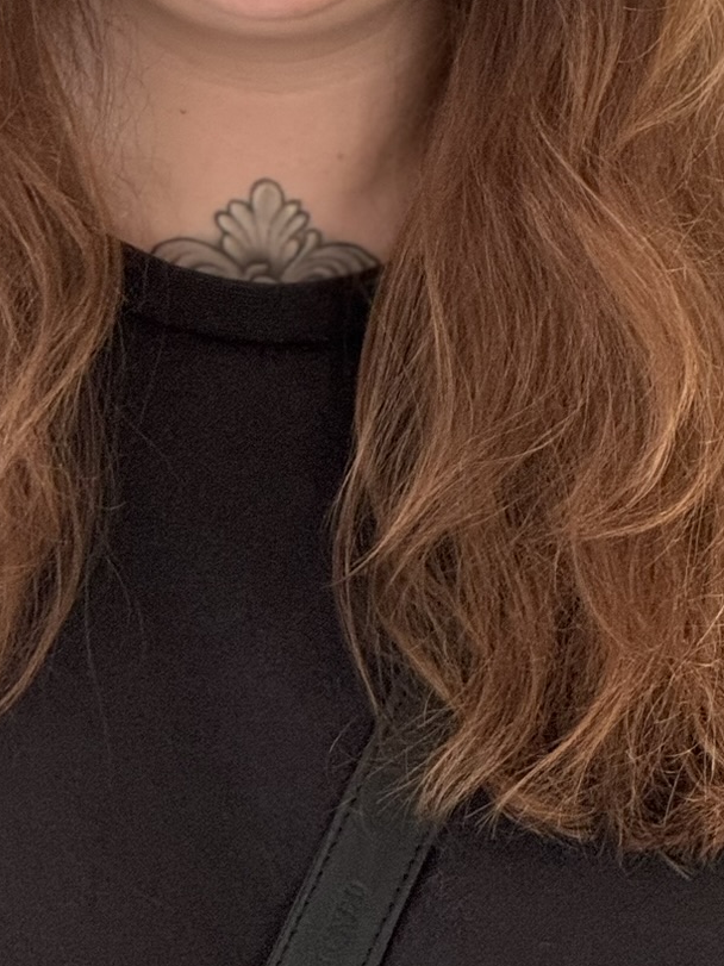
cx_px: 275
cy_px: -161
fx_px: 8452
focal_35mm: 303
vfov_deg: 6.5
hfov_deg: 4.9
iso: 250
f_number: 2.8
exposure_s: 1/87
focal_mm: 15.66
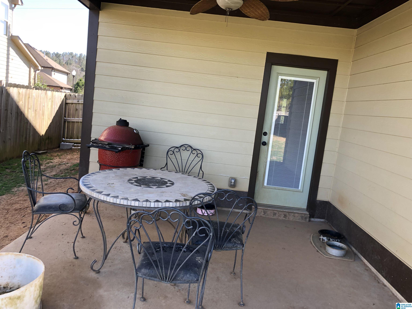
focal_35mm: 28
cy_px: 154
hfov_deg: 63.4
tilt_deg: -8.0
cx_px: 206
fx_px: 333
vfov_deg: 49.7
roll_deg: -8.3
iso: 20
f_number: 1.8
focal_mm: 3.99
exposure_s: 1/120
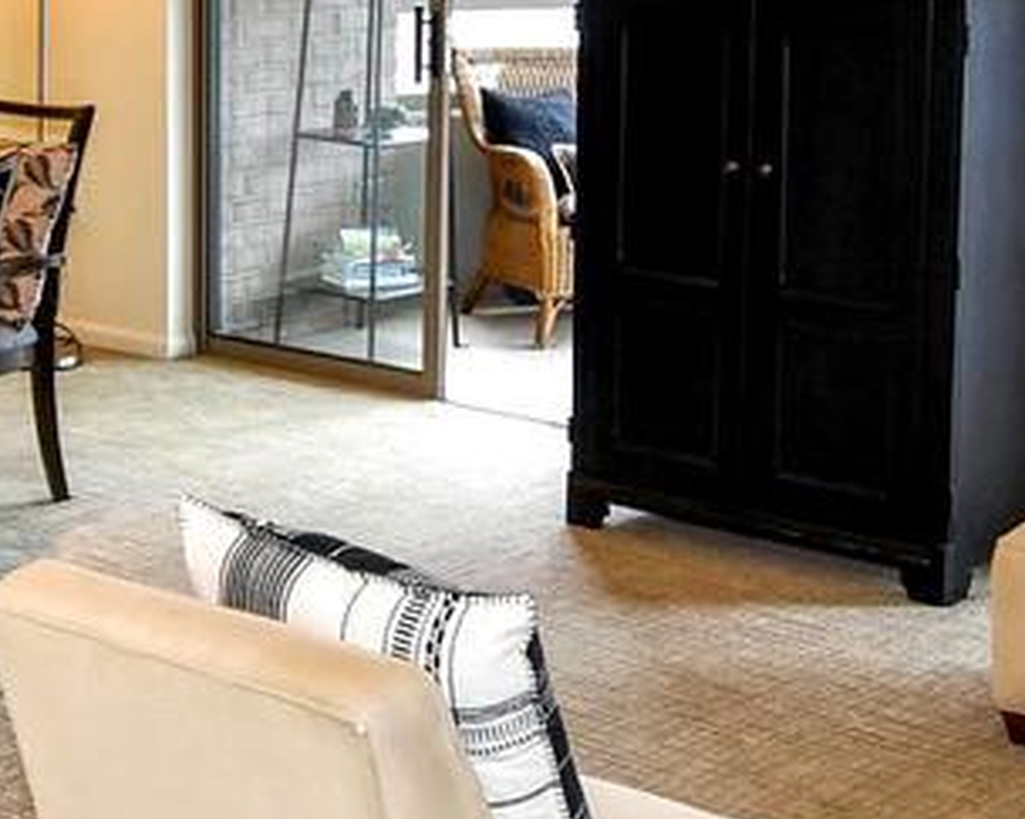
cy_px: 425
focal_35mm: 80
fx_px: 2426
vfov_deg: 19.2
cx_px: 341
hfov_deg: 23.7
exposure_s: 1/60
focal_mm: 12
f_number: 4
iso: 220
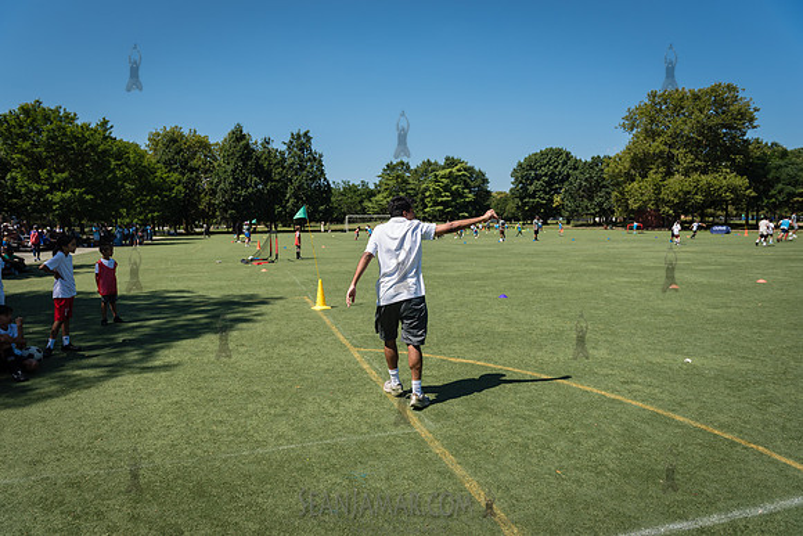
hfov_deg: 73.7
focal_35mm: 24
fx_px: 535
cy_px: 268
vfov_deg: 53.2
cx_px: 402
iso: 200
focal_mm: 24
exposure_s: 1/2000
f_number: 4
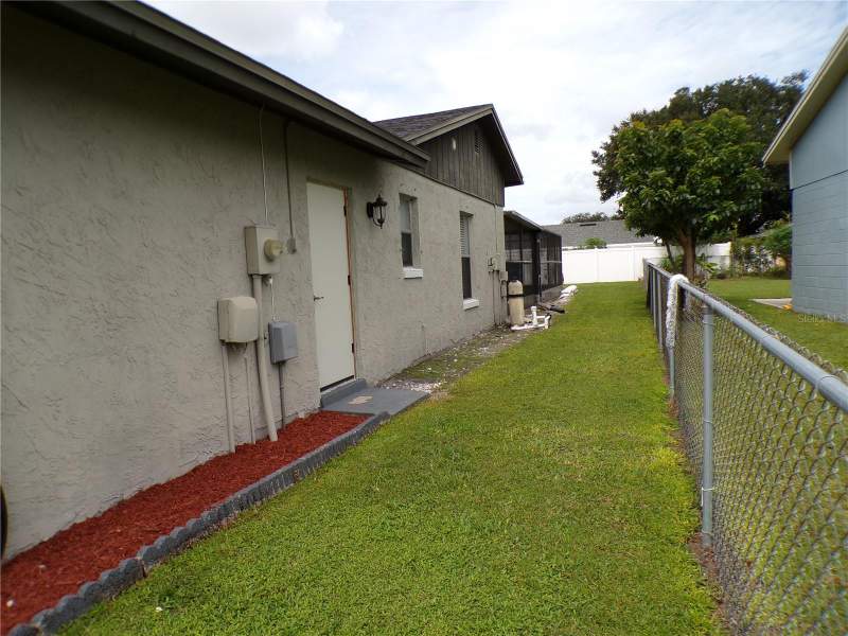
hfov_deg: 71.6
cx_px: 424
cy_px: 318
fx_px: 588
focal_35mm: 24
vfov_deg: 56.8
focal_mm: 4.3
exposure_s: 1/1300
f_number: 3
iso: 100
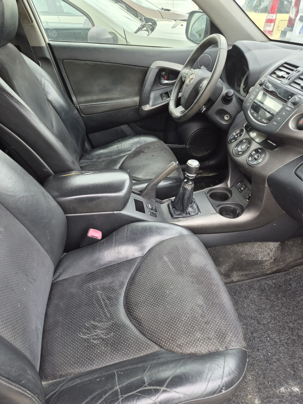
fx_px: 268
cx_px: 152
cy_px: 202
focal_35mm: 23
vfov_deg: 73.9
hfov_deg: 58.9
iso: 50
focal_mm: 5.4
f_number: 1.8
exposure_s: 1/180
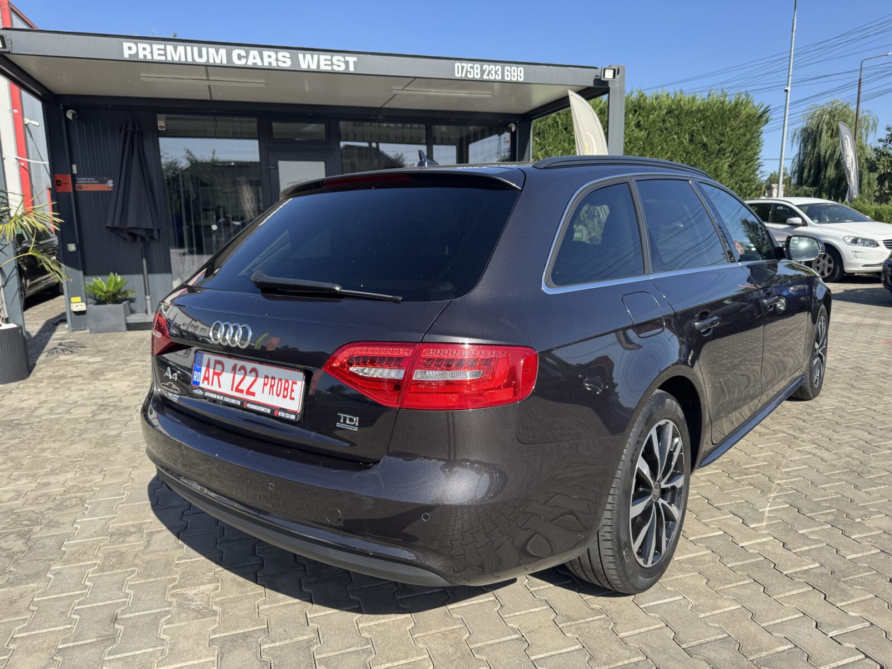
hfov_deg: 71.6
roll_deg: +0.7
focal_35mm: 24
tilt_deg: -9.6
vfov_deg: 56.8
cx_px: 446
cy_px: 334
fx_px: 618
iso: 80
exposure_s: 1/2041
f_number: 1.78
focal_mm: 6.76
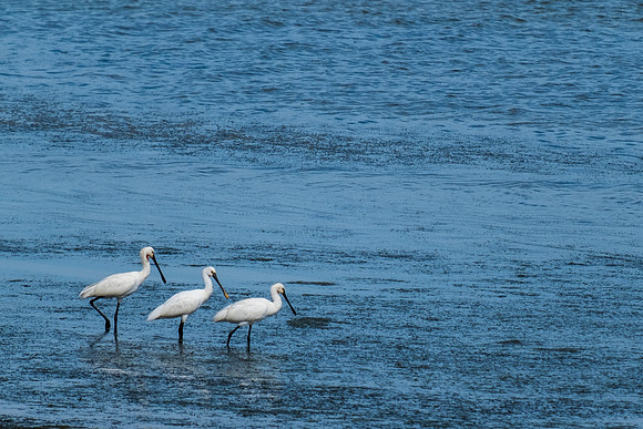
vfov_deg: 2.2
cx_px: 348
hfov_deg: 3.2
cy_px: 274
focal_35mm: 638
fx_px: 11389
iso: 200
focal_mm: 200
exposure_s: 1/2900
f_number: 4.8
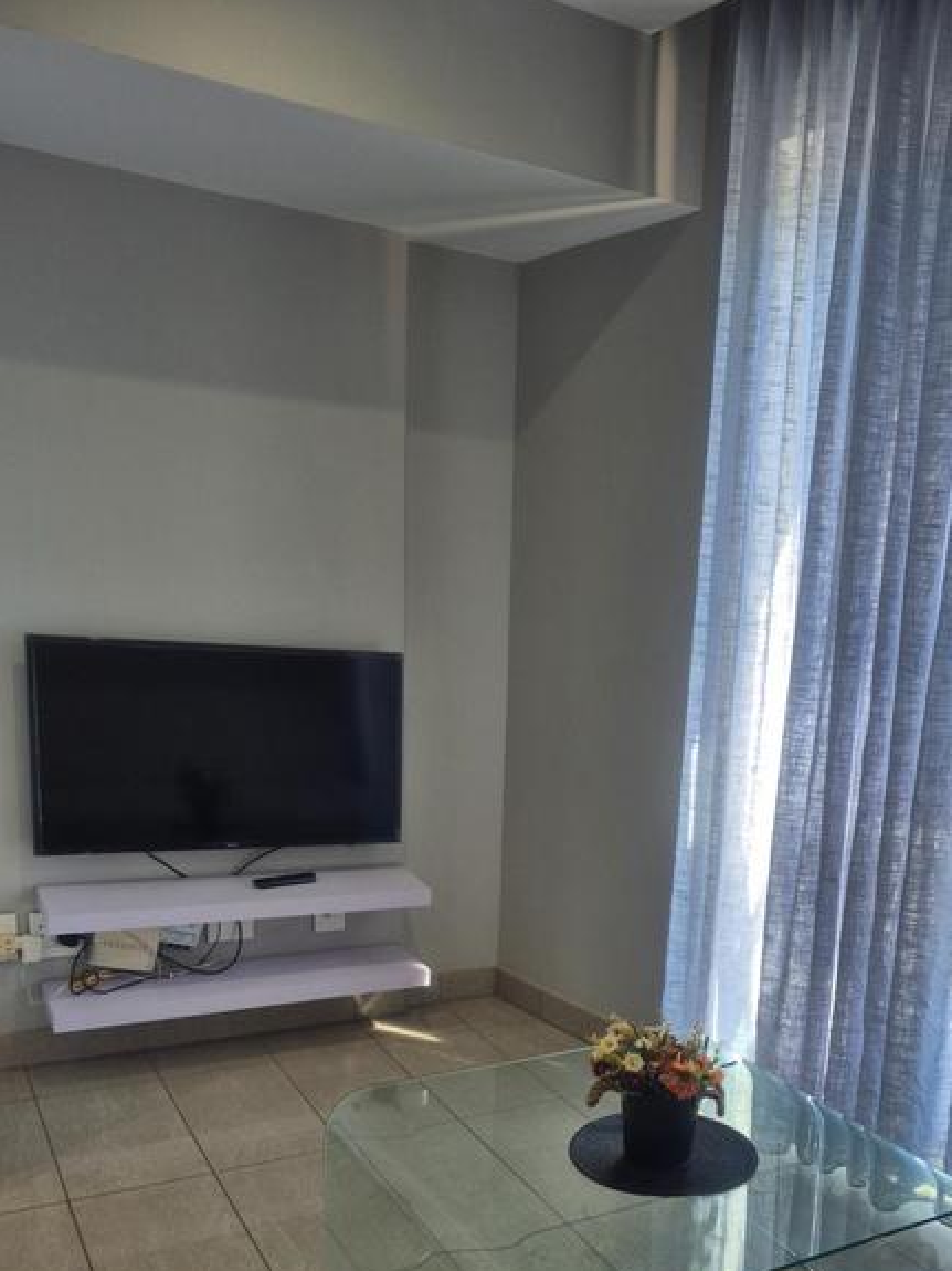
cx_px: 660
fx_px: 1174
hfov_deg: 43.3
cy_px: 878
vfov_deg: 55.3
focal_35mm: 32
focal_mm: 5.4
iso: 40
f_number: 1.8
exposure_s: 1/100
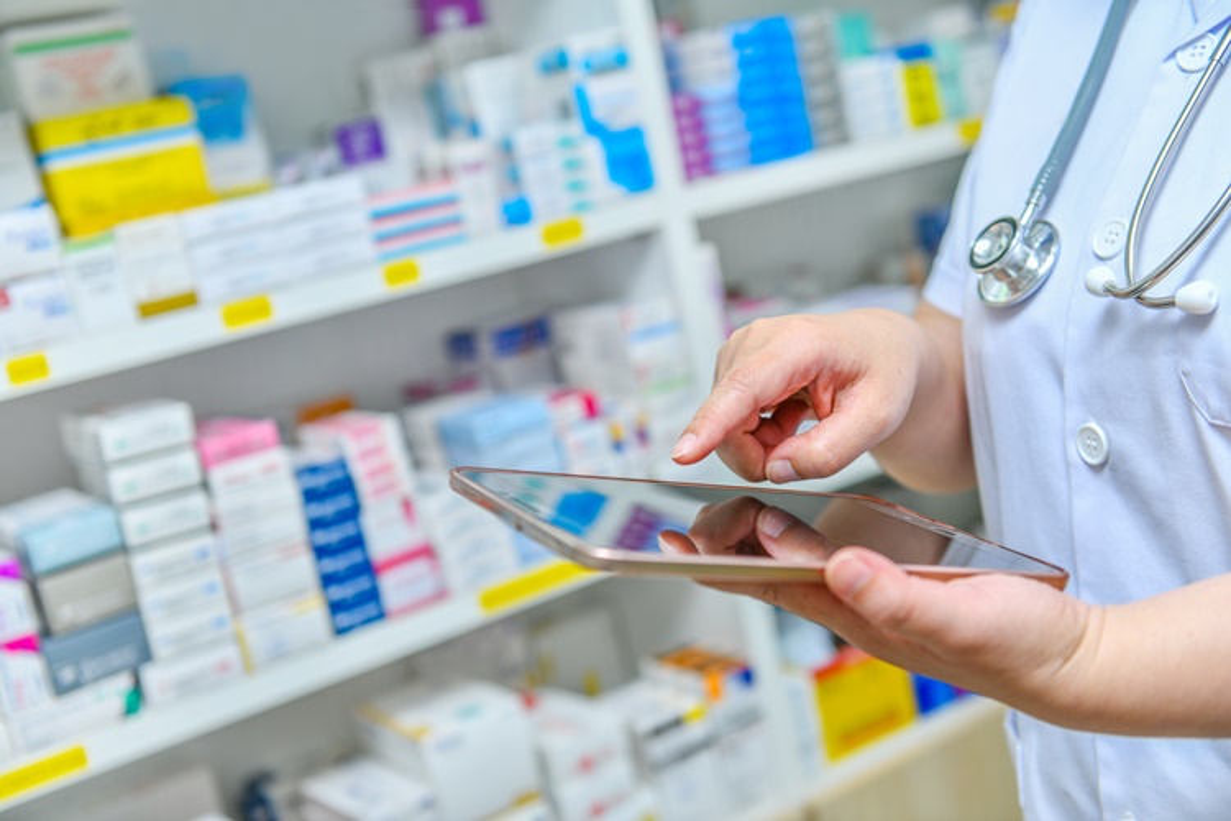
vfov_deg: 28.1
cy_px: 410
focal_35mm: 48
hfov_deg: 41.1
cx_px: 616
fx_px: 1641
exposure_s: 1/125
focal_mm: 48
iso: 100
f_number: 3.2
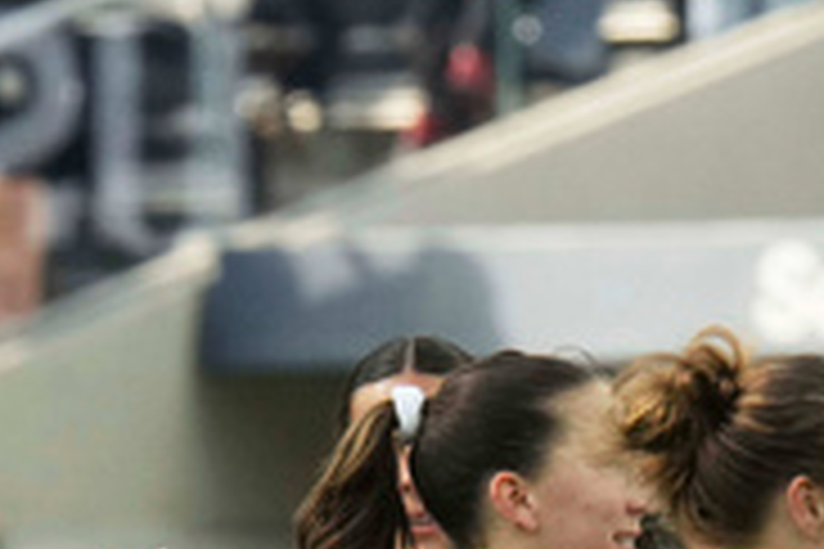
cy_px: 785
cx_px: 1535
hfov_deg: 0.9
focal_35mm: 2233
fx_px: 51107
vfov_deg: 0.6
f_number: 8
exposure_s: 1/800
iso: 1600
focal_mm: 400
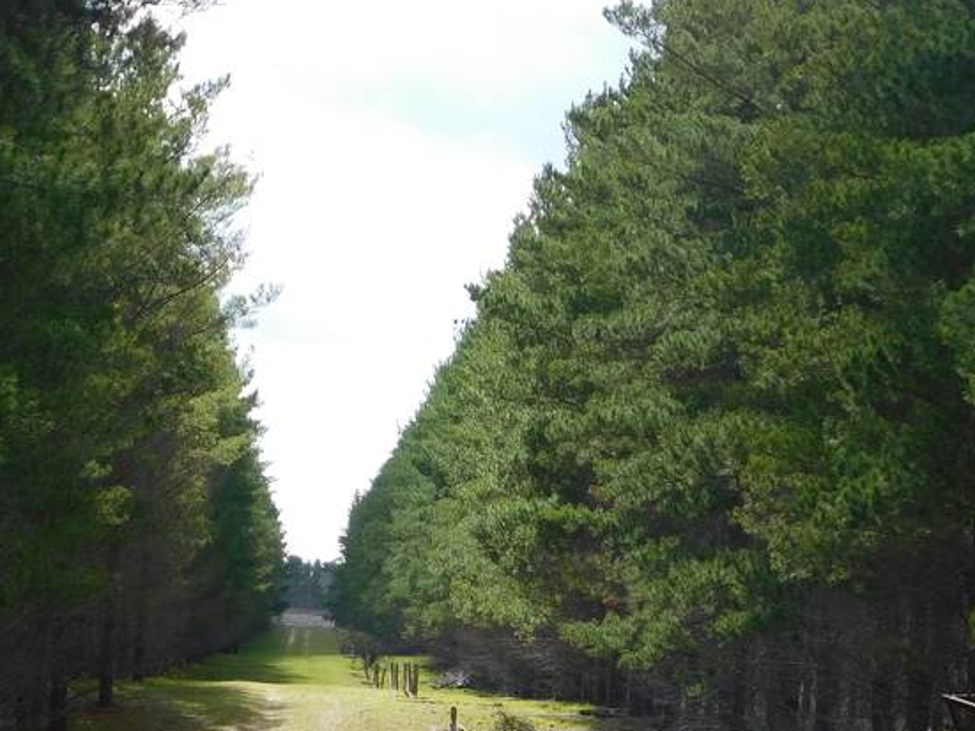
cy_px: 474
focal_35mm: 132
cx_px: 619
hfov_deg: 14.9
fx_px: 3717
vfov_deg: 11.2
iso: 125
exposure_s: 1/320
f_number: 4.3
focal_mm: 12.6
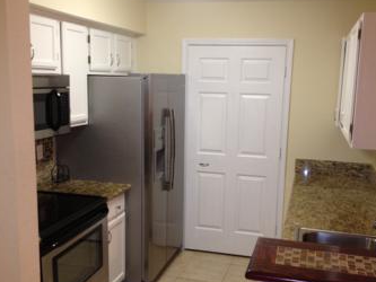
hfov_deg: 44.7
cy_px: 155
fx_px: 456
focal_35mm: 42
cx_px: 212
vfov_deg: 34.3
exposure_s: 1/20
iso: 160
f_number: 2.4
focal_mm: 4.28
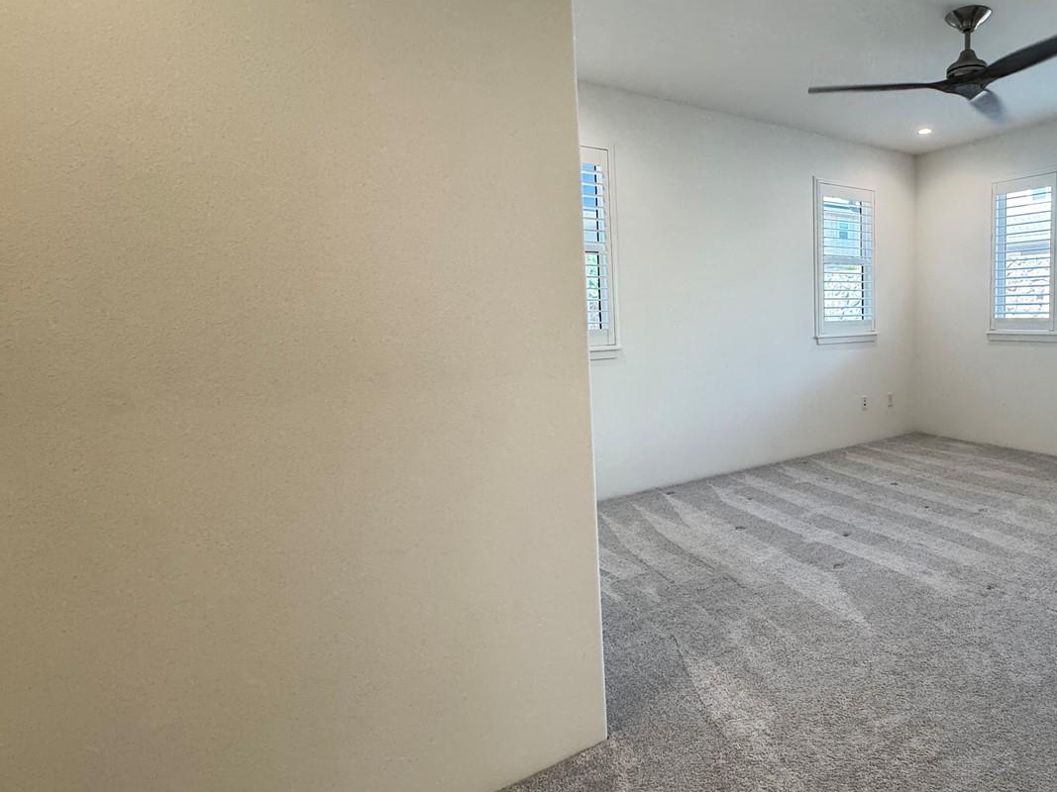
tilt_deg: -5.2
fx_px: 641
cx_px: 769
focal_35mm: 21
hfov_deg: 74.4
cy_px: 367
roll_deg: +1.2
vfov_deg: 63.4
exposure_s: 1/60
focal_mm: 2.22
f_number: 2.2
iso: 200
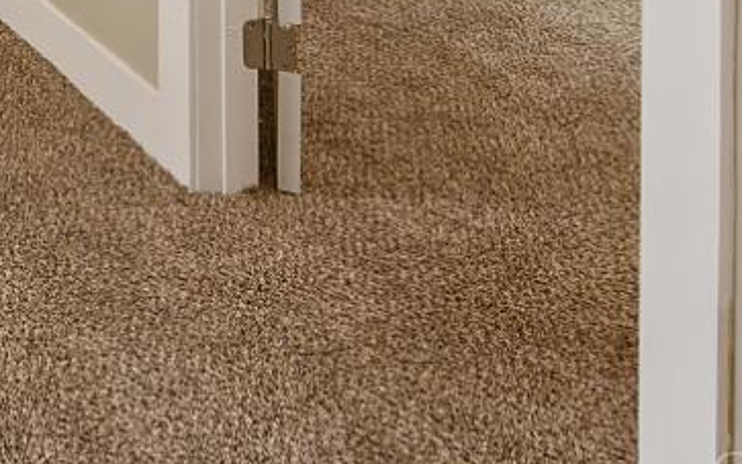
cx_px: -507
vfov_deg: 16.5
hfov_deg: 23.3
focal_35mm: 59
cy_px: -476
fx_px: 1193
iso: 320
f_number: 7.1
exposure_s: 1/6
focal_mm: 14
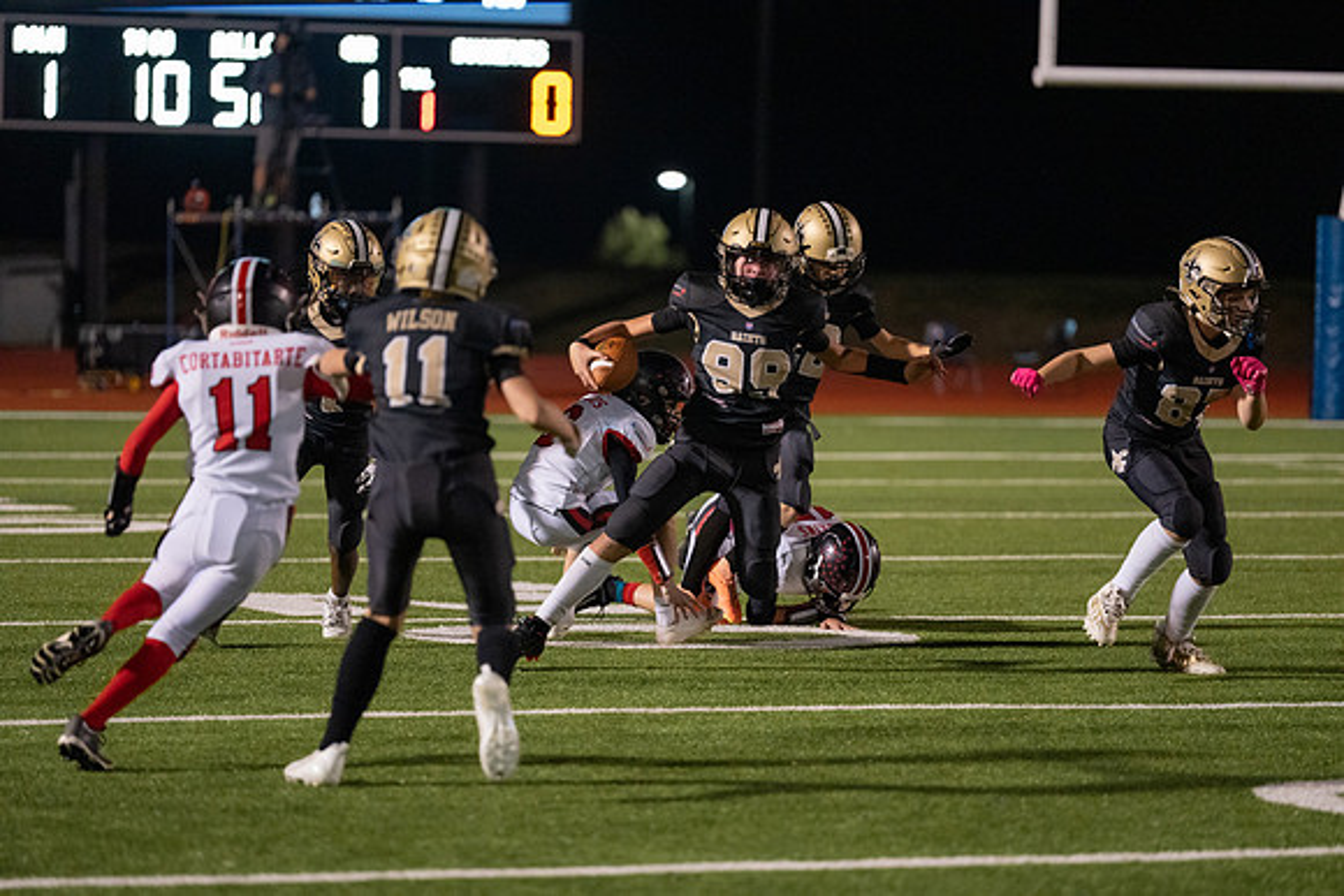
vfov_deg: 7.9
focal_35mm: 175
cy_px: 448
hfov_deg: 11.7
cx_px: 672
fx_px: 6535
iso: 6400
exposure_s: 1/1250
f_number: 2.8
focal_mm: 175
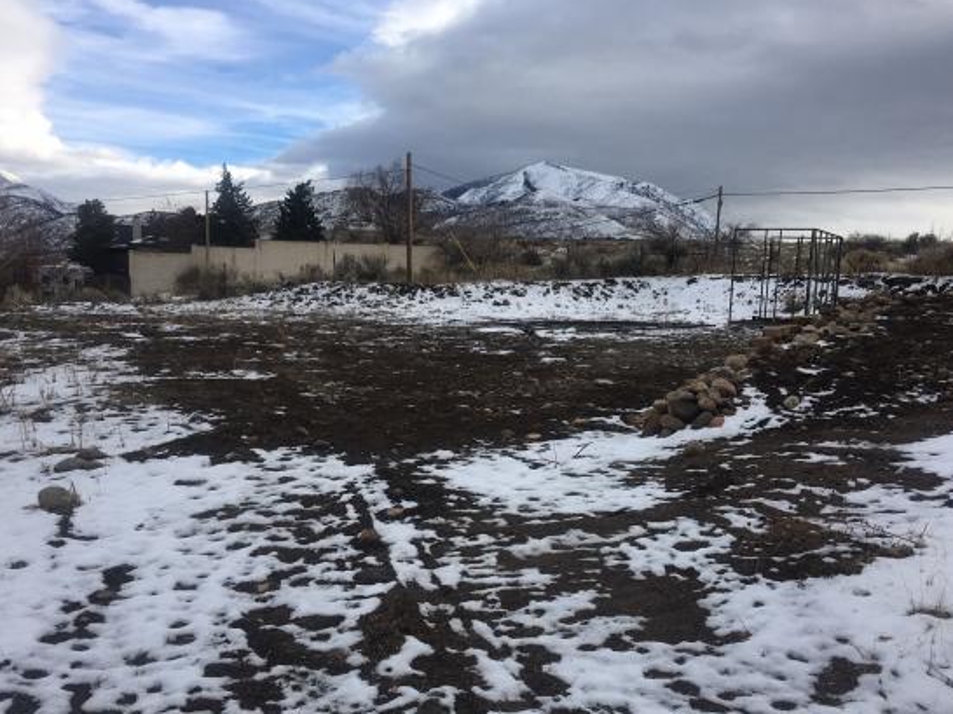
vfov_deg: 41.7
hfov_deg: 54.0
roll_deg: -2.7
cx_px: 473
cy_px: 408
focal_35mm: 34
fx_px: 936
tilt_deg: -5.9
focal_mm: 4.15
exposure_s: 1/1221
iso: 25
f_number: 2.2
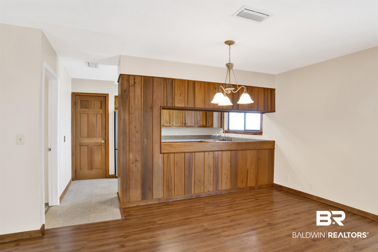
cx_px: 189
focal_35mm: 18
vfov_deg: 67.4
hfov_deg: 90.0
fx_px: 189
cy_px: 126
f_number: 11
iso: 200
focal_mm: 18
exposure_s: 1/5
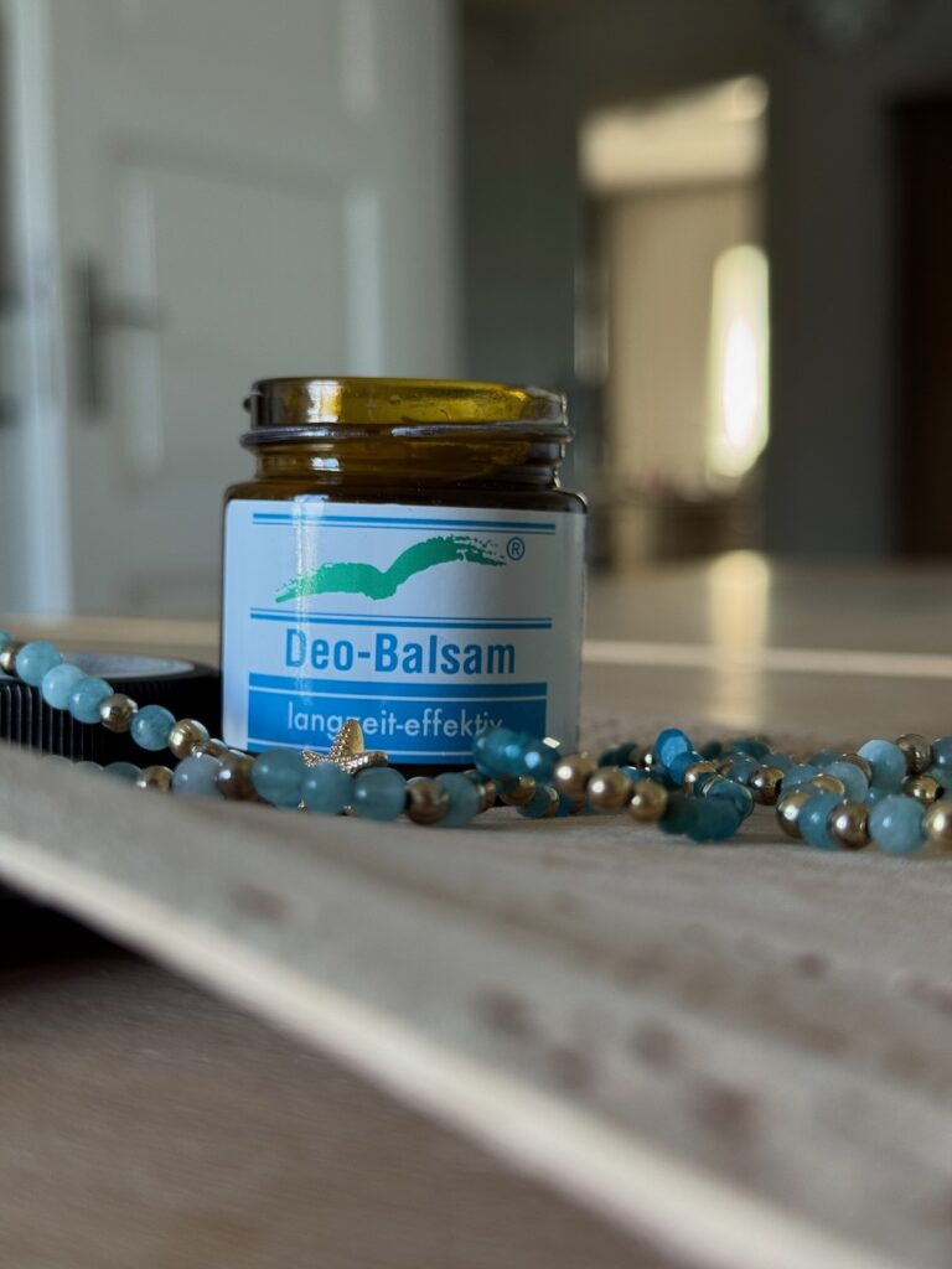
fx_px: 1760
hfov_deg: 30.3
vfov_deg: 39.7
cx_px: 476
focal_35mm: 48
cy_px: 634
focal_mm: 6.76
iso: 100
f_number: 1.78
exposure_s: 1/60
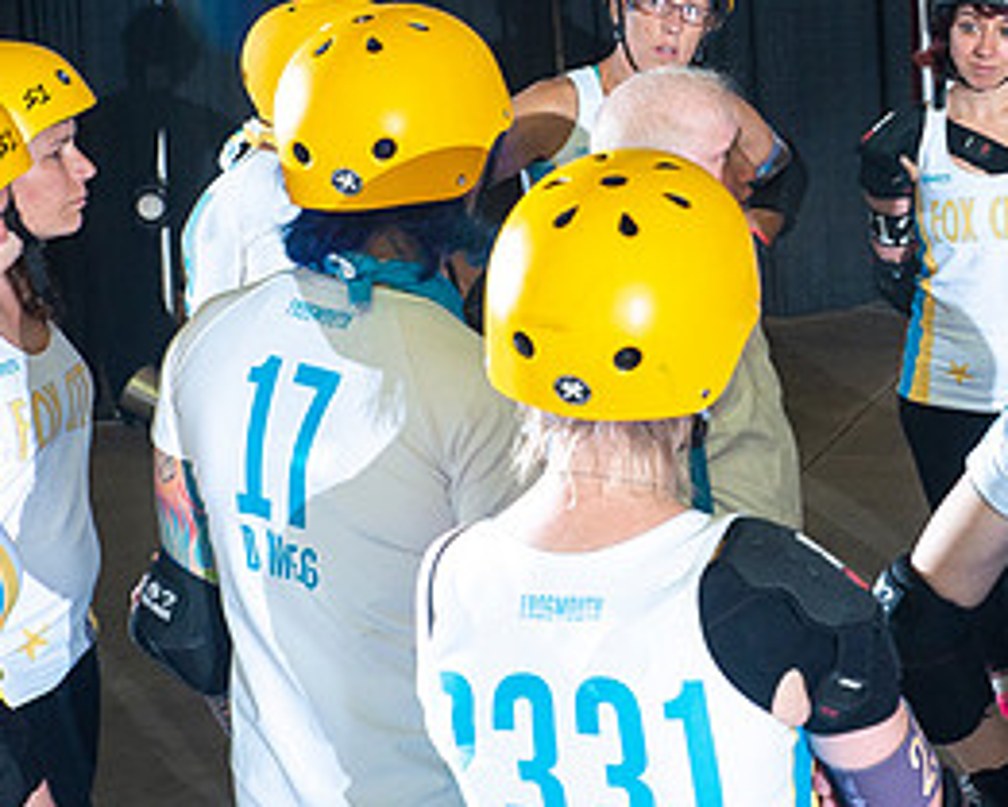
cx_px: 1085
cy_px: 118
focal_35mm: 100
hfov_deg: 18.5
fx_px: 2984
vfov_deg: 15.3
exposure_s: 1/160
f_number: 9
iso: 1600
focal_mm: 48
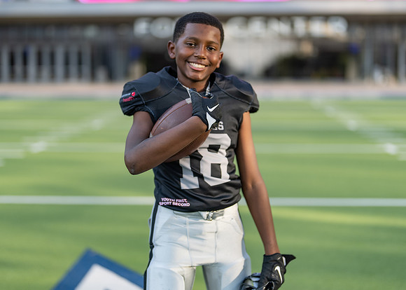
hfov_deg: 31.1
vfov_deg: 22.4
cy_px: 128
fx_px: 730
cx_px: 199
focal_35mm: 63
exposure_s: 1/2000
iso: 100
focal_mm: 50
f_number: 1.2
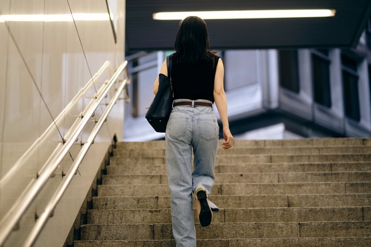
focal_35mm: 84
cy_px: 124
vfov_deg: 16.2
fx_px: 865
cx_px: 186
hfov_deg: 24.2
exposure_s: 1/170
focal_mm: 56
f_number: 1.2
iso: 160
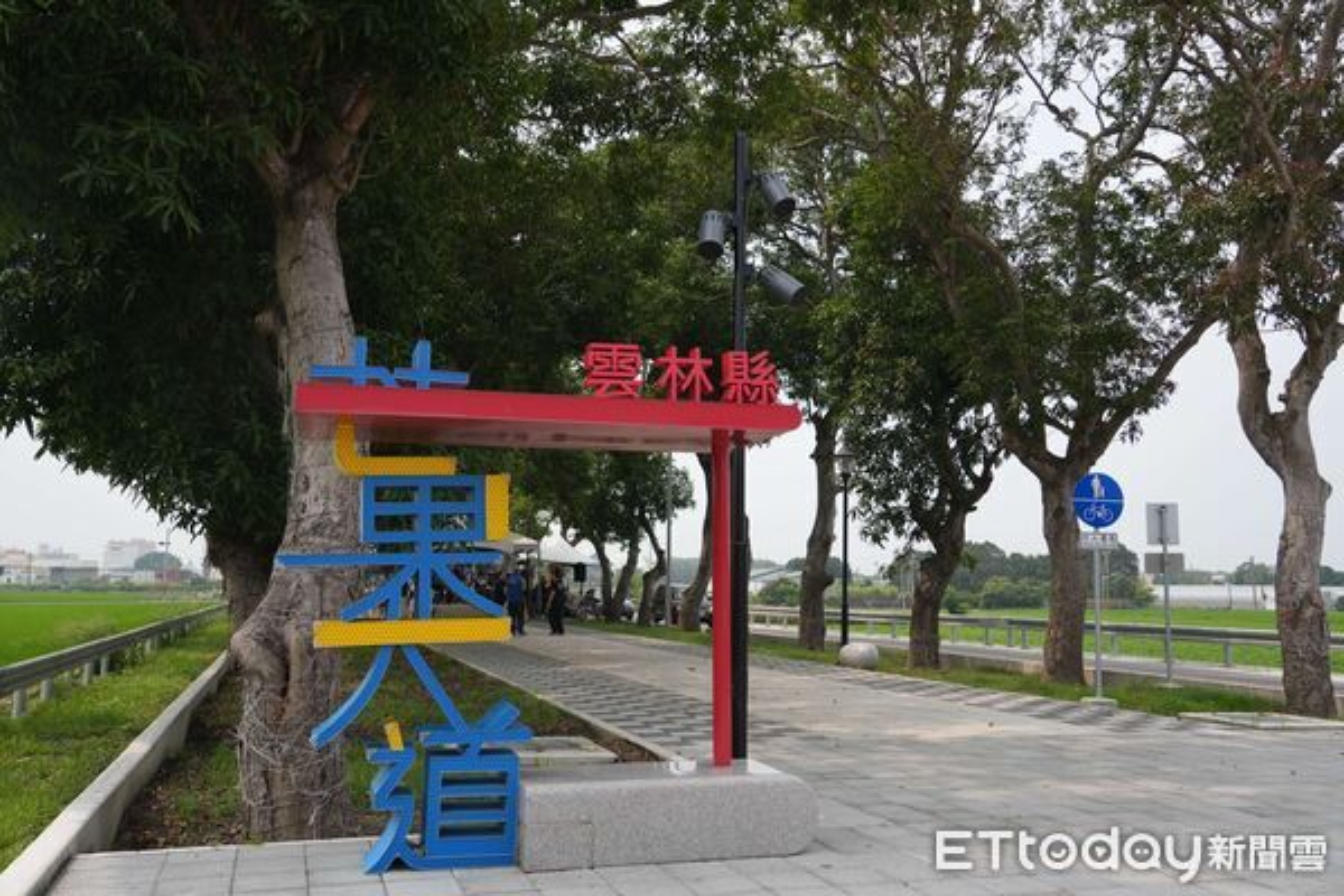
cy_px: 448
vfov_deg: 40.0
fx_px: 1232
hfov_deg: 57.2
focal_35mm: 33
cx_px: 672
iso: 200
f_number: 4.5
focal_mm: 33
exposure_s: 1/1250
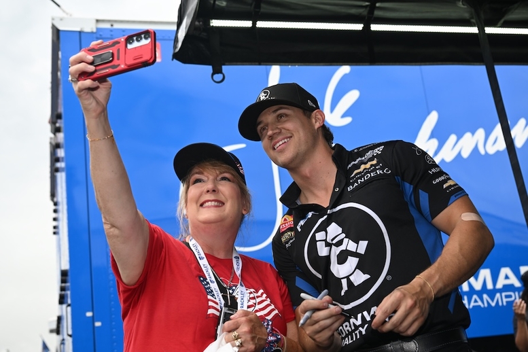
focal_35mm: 52
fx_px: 763
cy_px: 176
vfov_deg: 26.0
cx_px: 264
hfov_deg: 38.2
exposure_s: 1/500
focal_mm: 52
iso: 200
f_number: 5.6
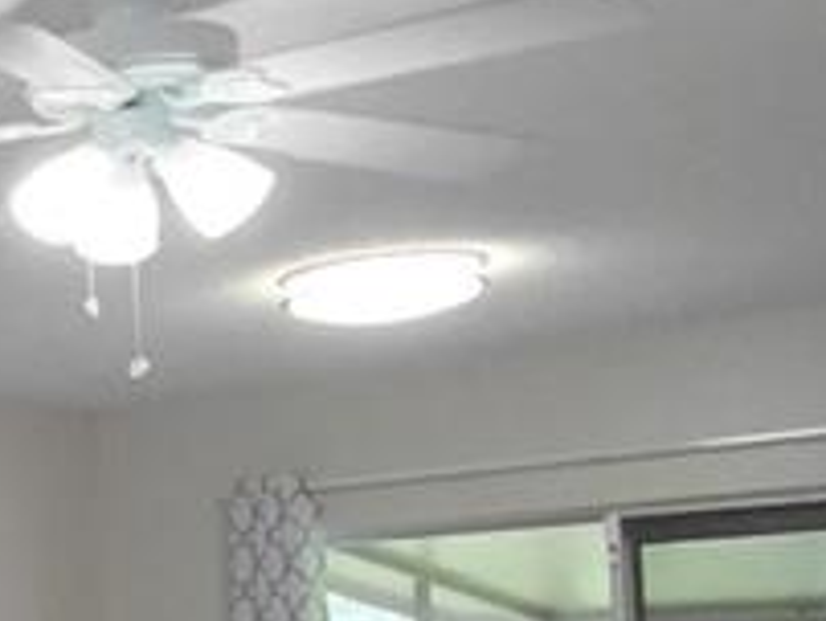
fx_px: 1935
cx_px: -916
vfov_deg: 17.8
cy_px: 629
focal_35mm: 81
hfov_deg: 16.7
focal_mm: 1.64
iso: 125
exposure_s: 1/60
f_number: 2.2
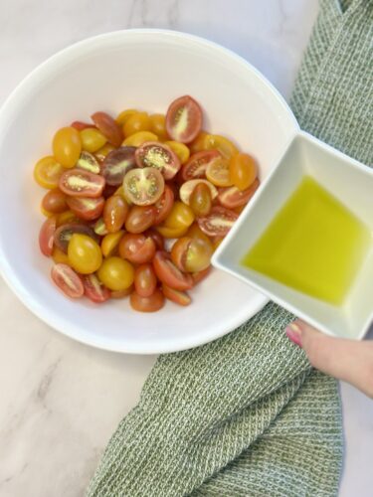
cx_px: 186
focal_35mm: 48
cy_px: 248
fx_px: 690
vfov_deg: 39.7
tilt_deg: -80.6
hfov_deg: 30.3
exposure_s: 1/121
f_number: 1.78
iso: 100
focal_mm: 6.86
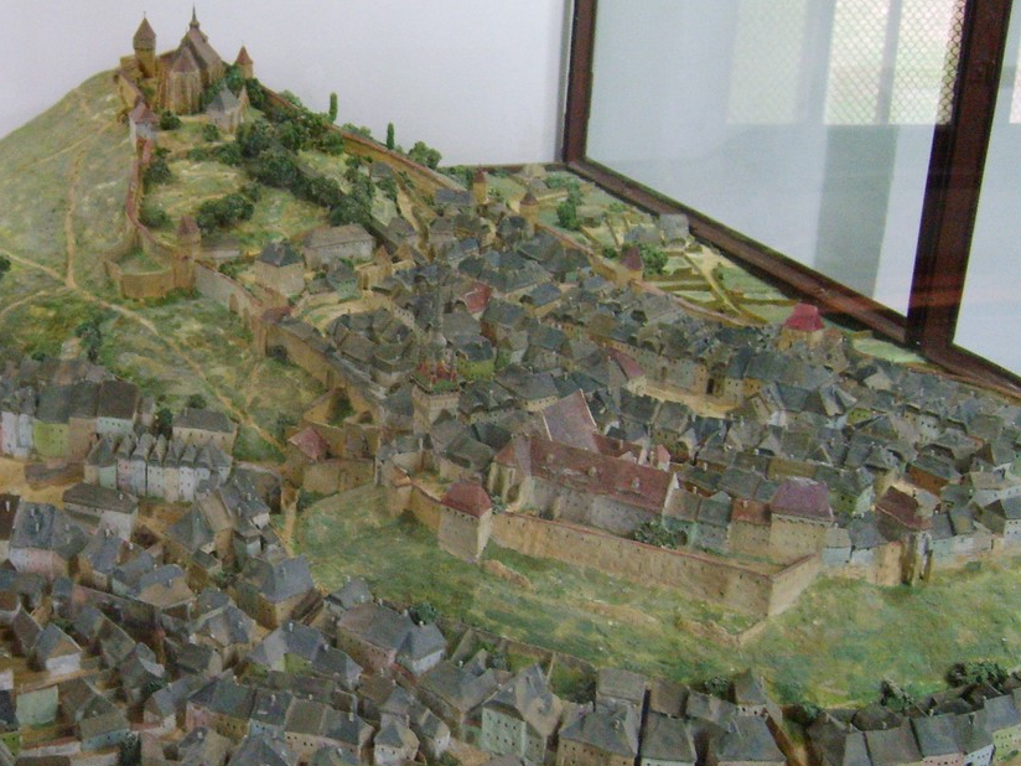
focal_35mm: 51
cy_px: 457
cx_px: 292
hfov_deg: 36.8
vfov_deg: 28.5
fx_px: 1504
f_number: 2.8
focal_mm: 5.8
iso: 400
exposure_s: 1/30
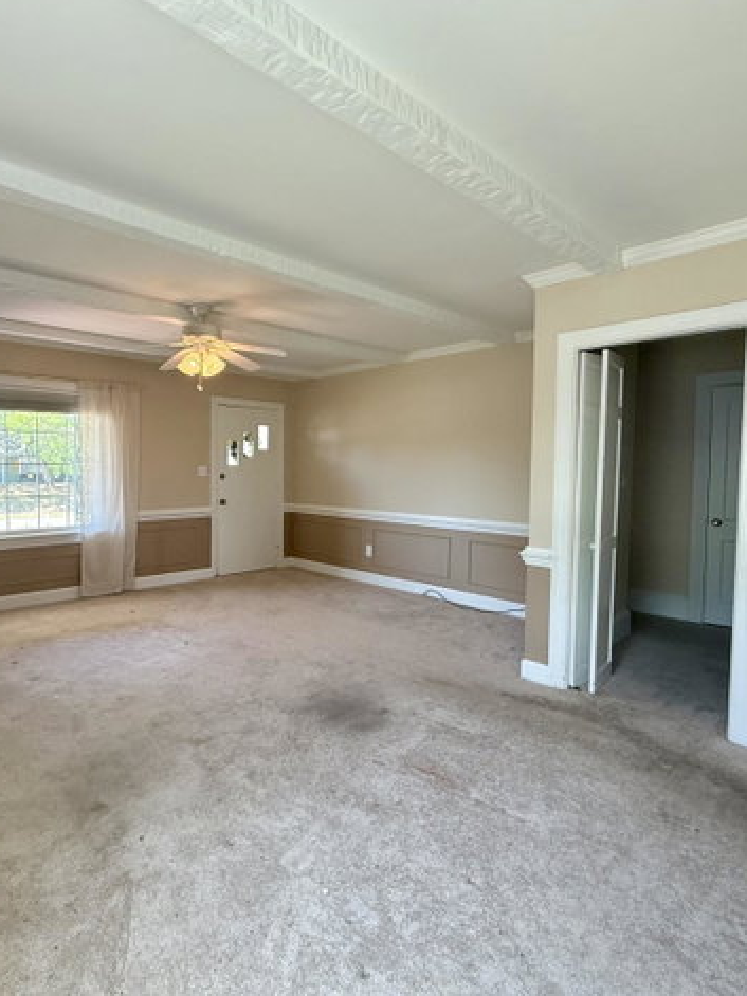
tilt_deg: -2.7
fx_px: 547
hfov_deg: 67.5
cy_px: 495
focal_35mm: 19
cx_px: 276
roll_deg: -0.4
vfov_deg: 84.7
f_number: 2.2
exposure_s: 1/99
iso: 160
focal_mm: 2.22
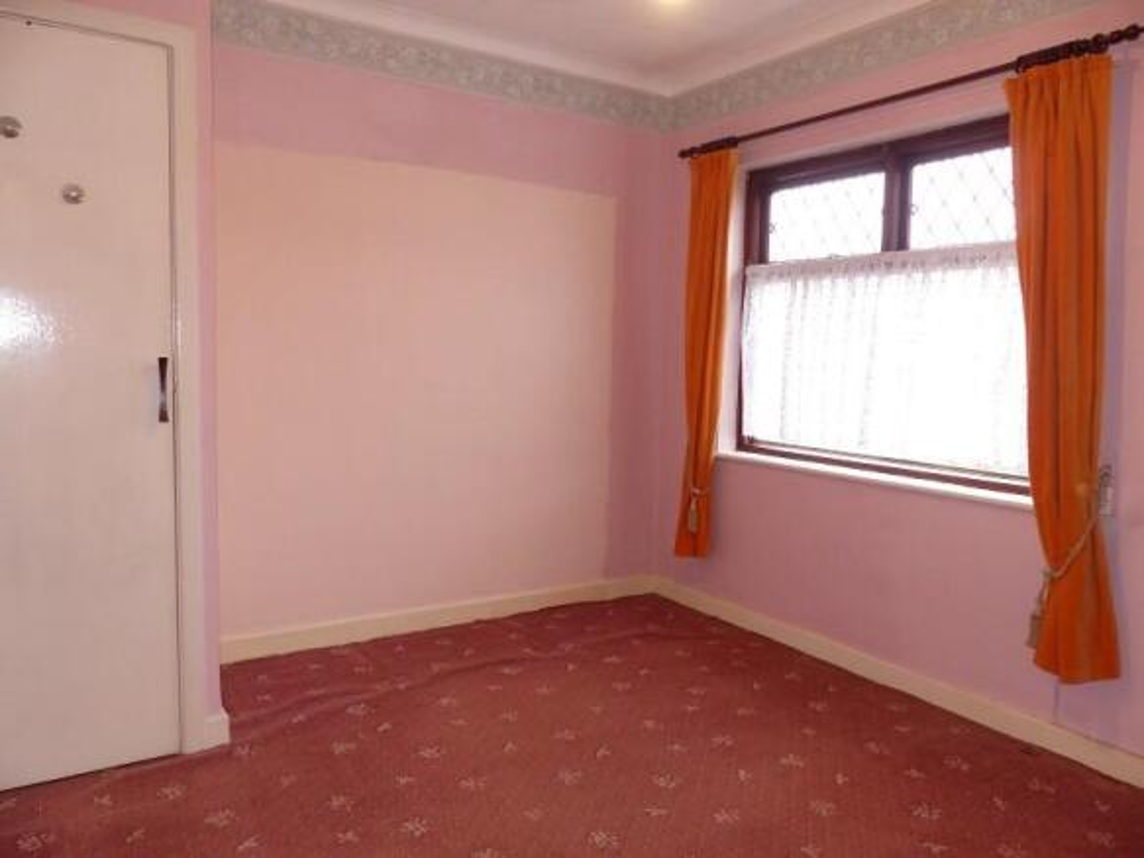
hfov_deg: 69.4
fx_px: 826
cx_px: 572
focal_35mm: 25
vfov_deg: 54.9
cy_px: 429
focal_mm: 4.5
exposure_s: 1/60
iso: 320
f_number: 2.8
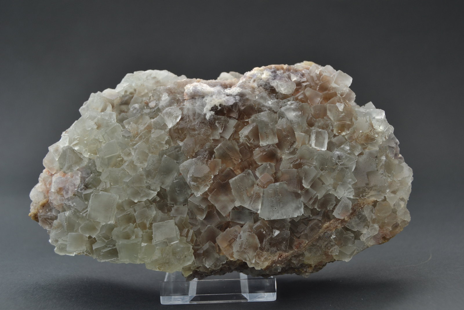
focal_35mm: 48
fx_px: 619
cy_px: 155
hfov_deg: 41.1
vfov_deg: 28.1
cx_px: 232
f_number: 7.1
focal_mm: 32
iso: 200
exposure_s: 1/60
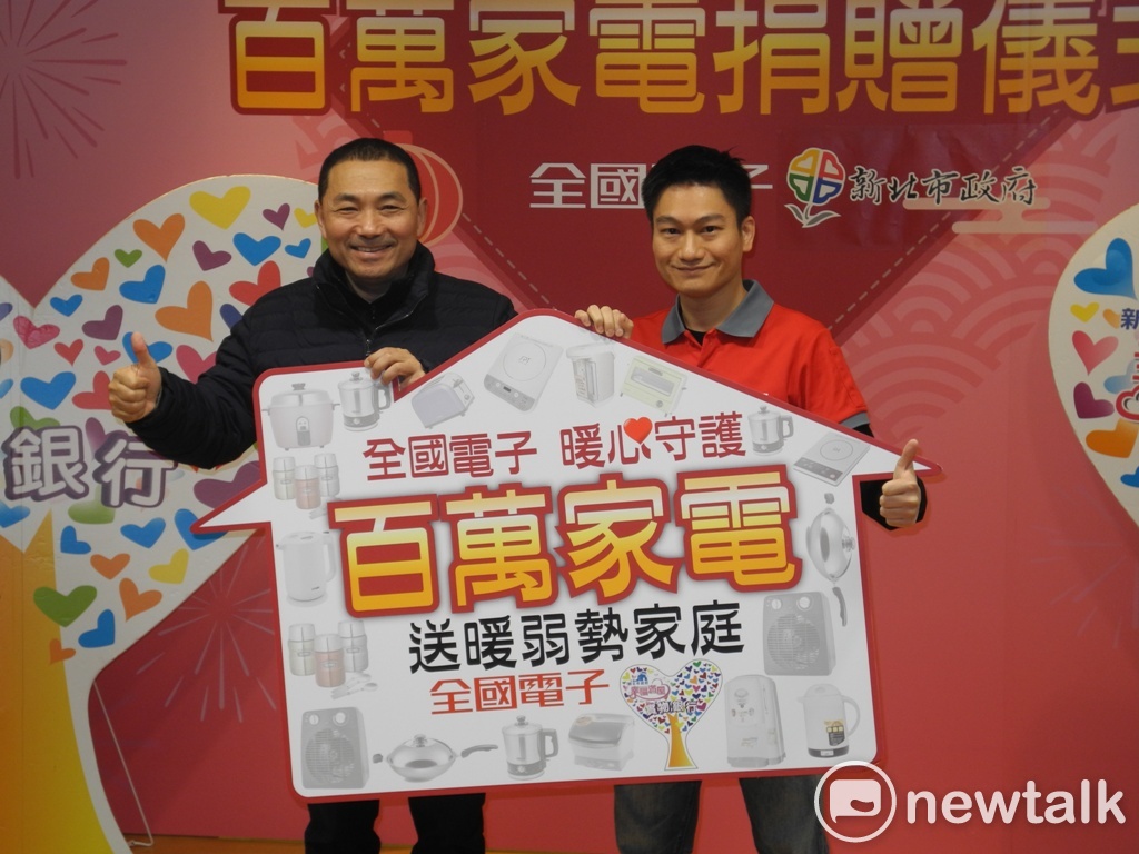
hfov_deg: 23.0
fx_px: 2797
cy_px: 427
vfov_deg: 17.4
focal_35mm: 85
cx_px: 570
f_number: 4
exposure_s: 1/30
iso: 180
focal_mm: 18.1
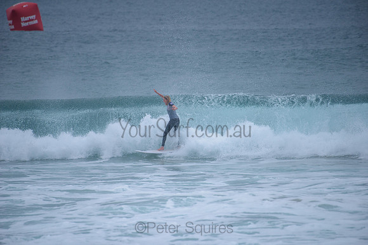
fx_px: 5112
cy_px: 122
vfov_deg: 2.8
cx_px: 184
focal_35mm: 500
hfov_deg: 4.1
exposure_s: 1/2000
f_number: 5.6
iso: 280
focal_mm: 500
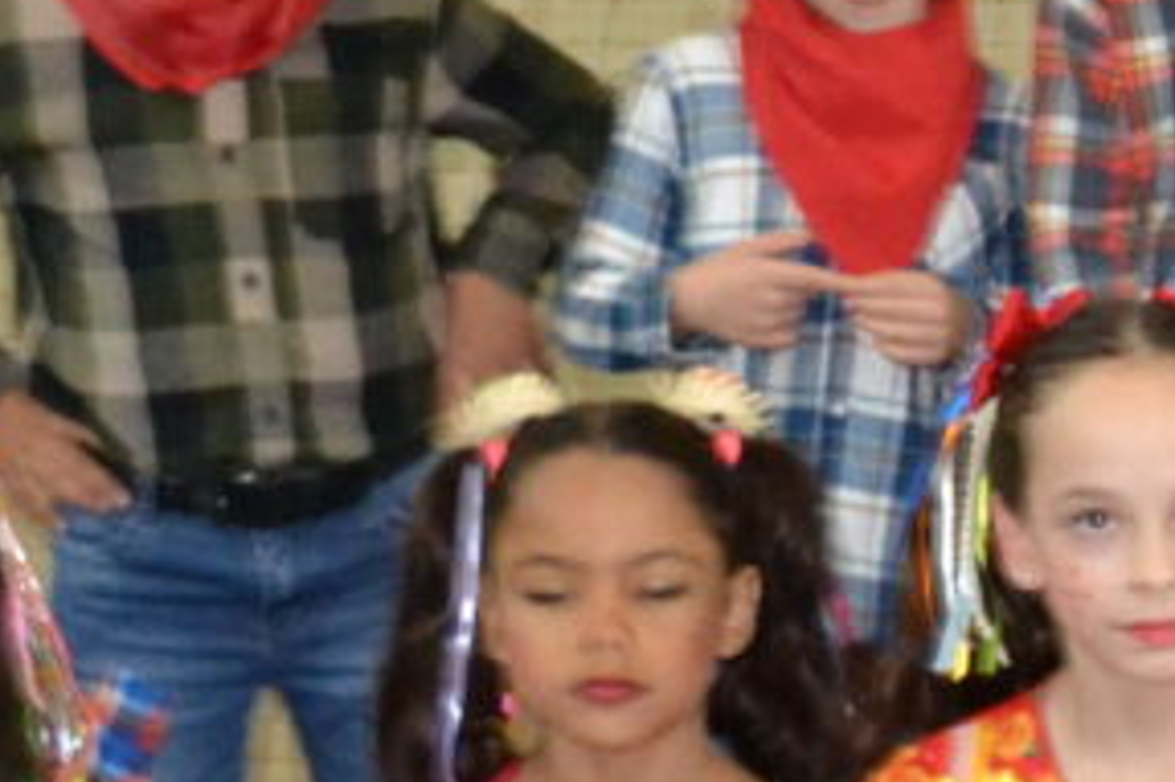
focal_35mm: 221
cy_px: 790
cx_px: 2510
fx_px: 7209
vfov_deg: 6.2
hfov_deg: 8.7
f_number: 3.5
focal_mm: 22
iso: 2000
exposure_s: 1/60
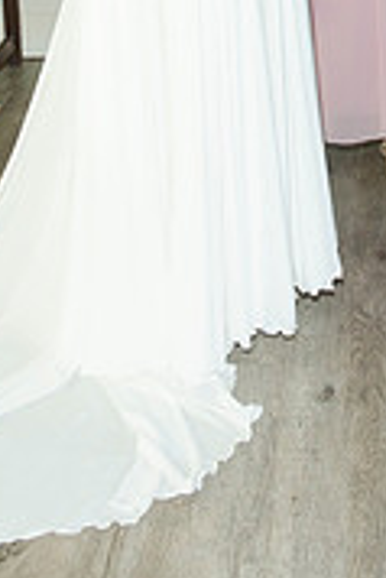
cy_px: -78
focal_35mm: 102
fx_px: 1637
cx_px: 305
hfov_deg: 13.4
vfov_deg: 19.1
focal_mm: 27
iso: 400
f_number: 5.6
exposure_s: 1/125
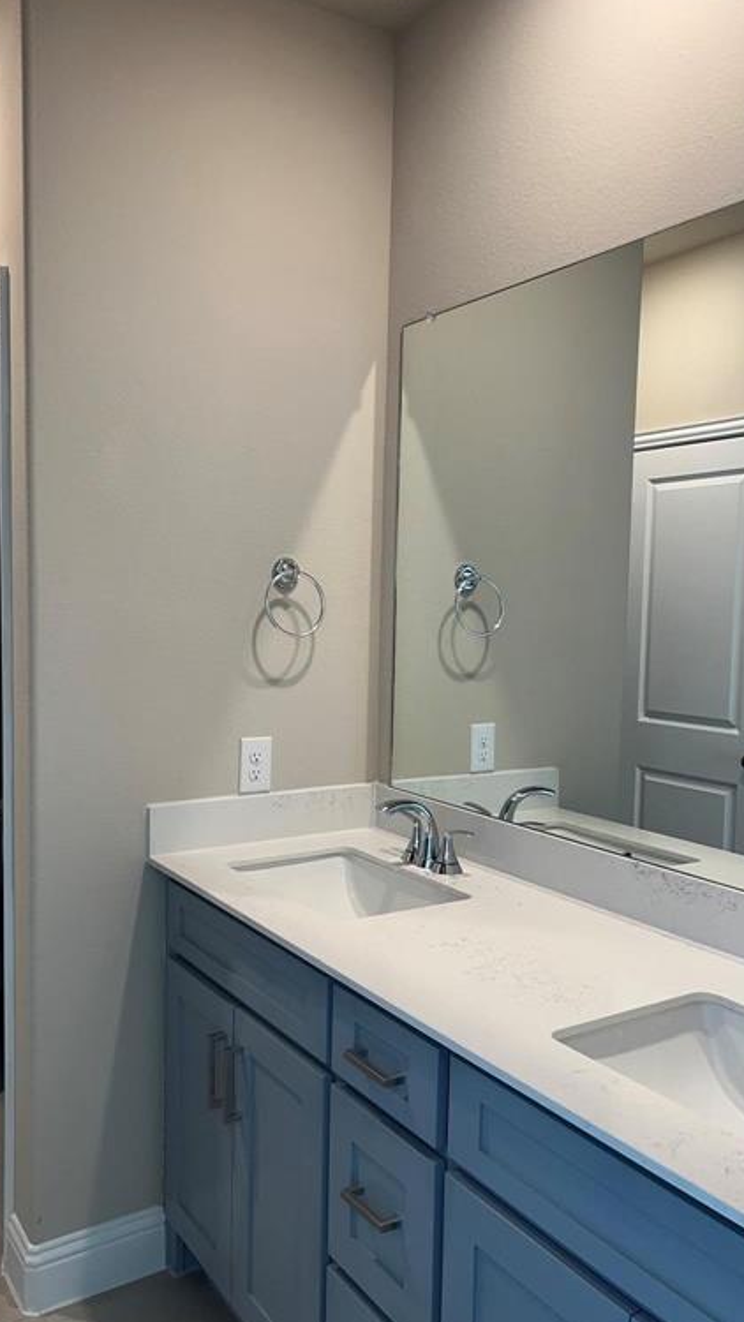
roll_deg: -0.7
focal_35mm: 29
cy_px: 657
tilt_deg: -2.8
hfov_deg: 40.1
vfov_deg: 66.1
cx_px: 312
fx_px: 1017
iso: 80
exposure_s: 1/120
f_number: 1.5
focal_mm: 5.7
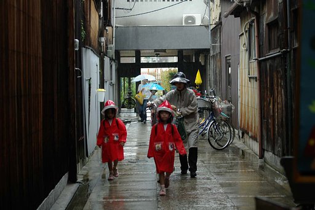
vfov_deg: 18.2
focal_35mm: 75
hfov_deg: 27.0
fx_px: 657
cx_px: 158
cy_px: 105
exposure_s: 1/90
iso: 200
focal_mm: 50
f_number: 2.8
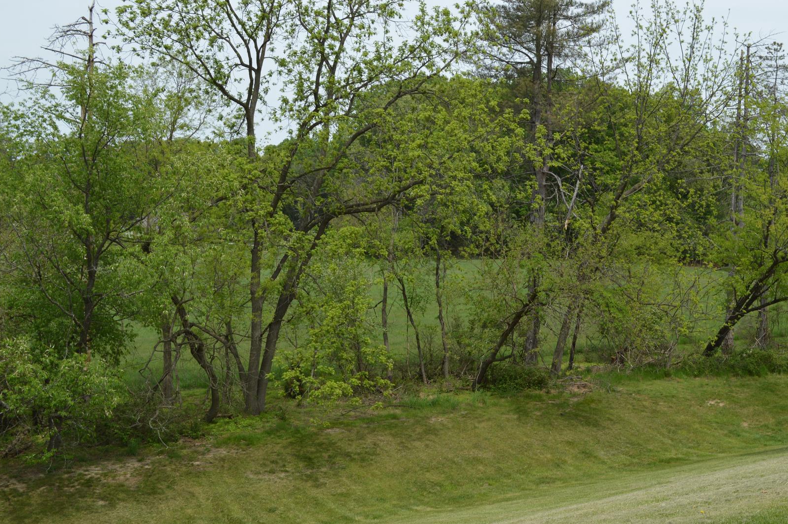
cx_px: 480
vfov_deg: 29.2
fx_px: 1006
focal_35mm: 46
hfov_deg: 42.5
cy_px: 271
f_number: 8
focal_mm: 24
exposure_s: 1/250
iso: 100
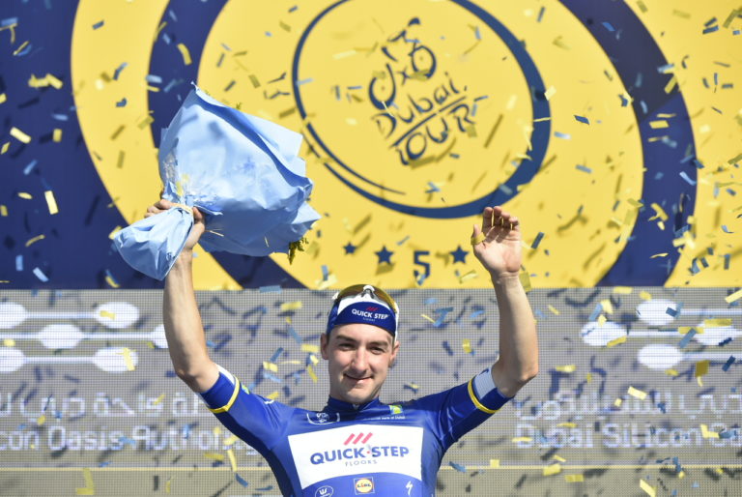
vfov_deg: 9.5
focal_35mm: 145
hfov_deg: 14.1
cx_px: 371
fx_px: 2992
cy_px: 248
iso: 250
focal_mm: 145
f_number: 5
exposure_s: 1/1600
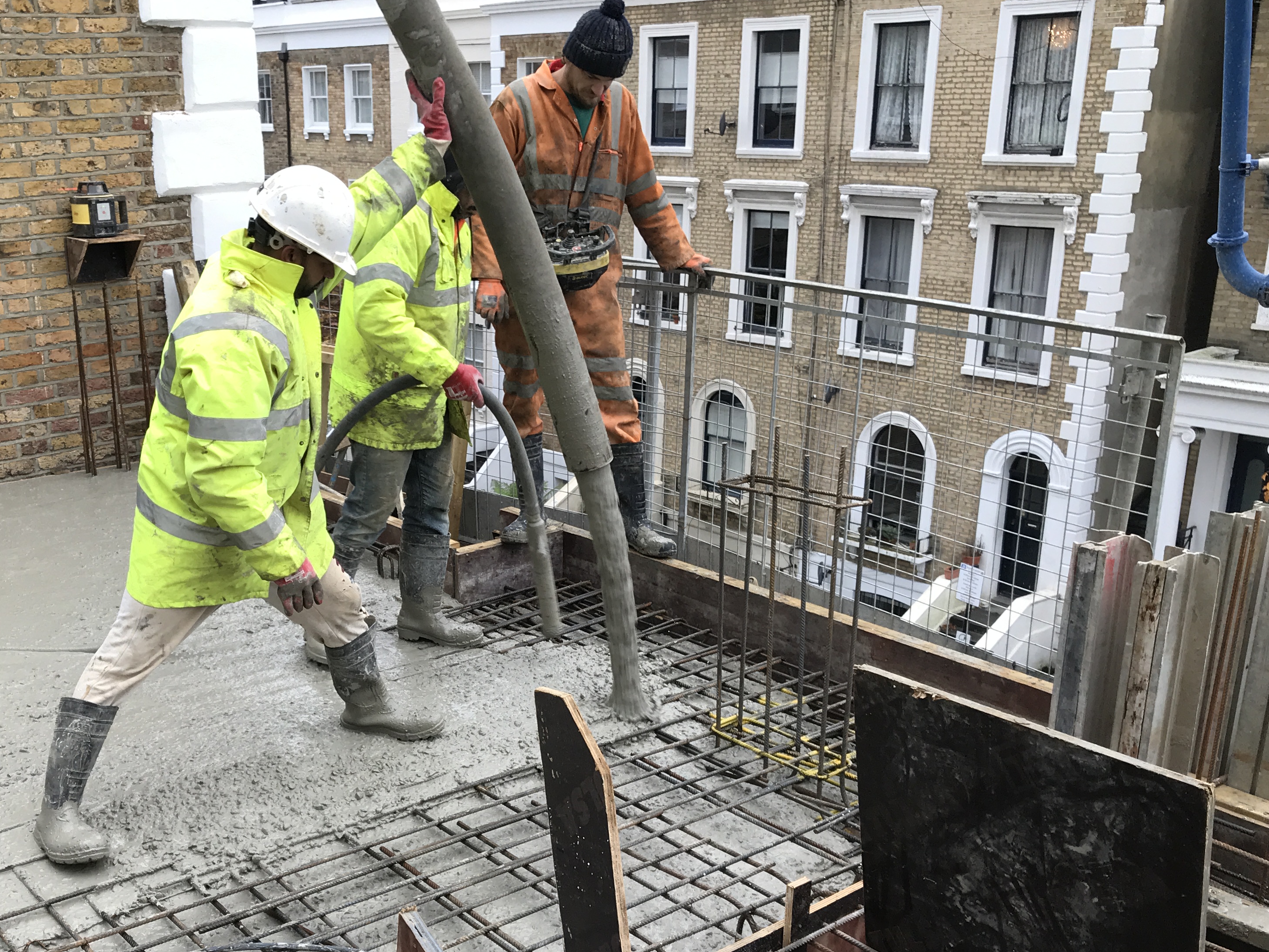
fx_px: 1430
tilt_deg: -18.7
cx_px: 462
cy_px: 609
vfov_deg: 36.6
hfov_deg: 47.3
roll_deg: +0.5
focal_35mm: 39
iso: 32
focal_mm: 3.99
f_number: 1.8
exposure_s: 1/100
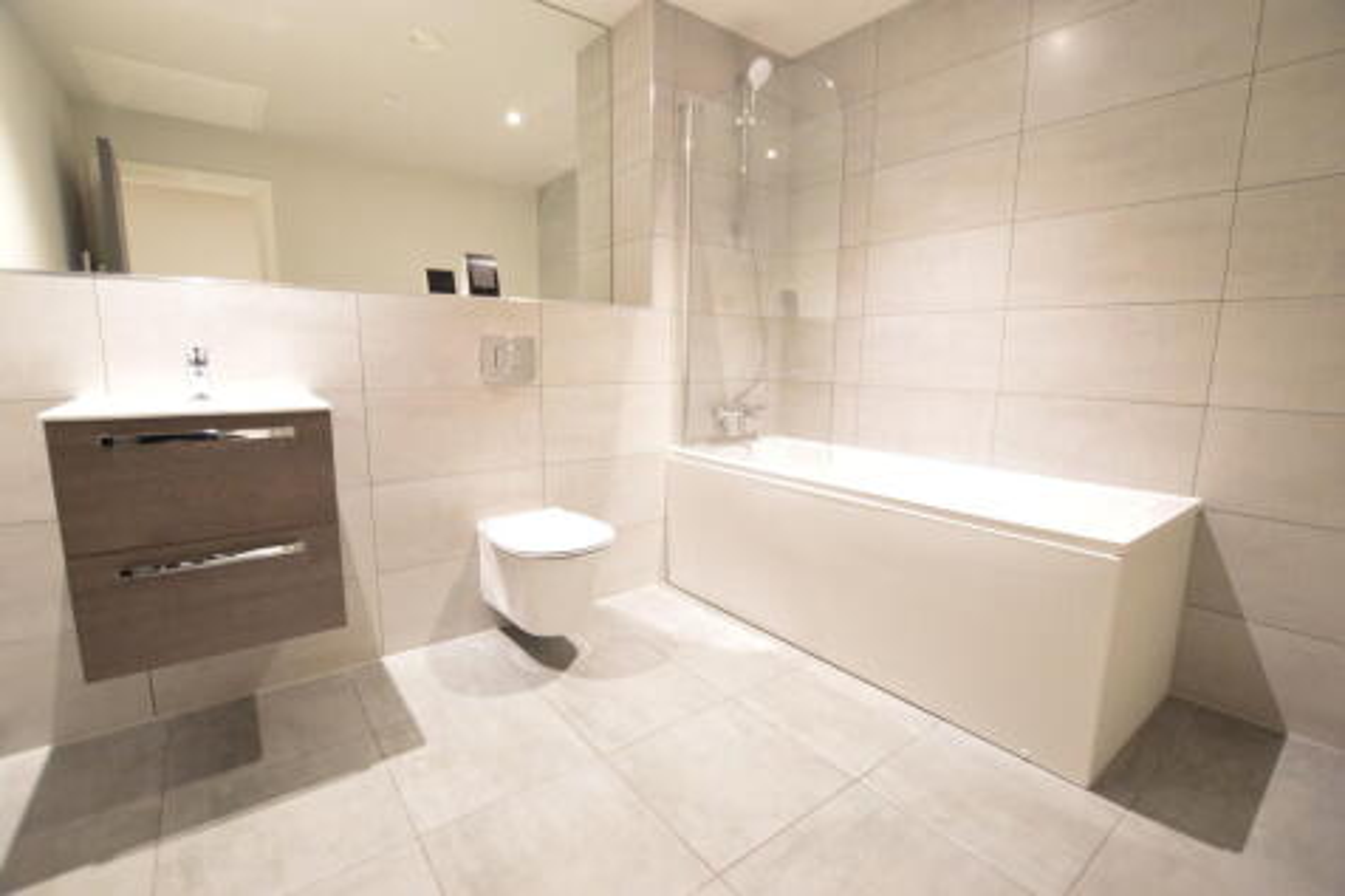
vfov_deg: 77.3
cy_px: 448
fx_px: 560
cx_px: 672
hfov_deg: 100.4
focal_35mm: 15
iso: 1250
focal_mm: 10
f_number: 3.5
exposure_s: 1/15
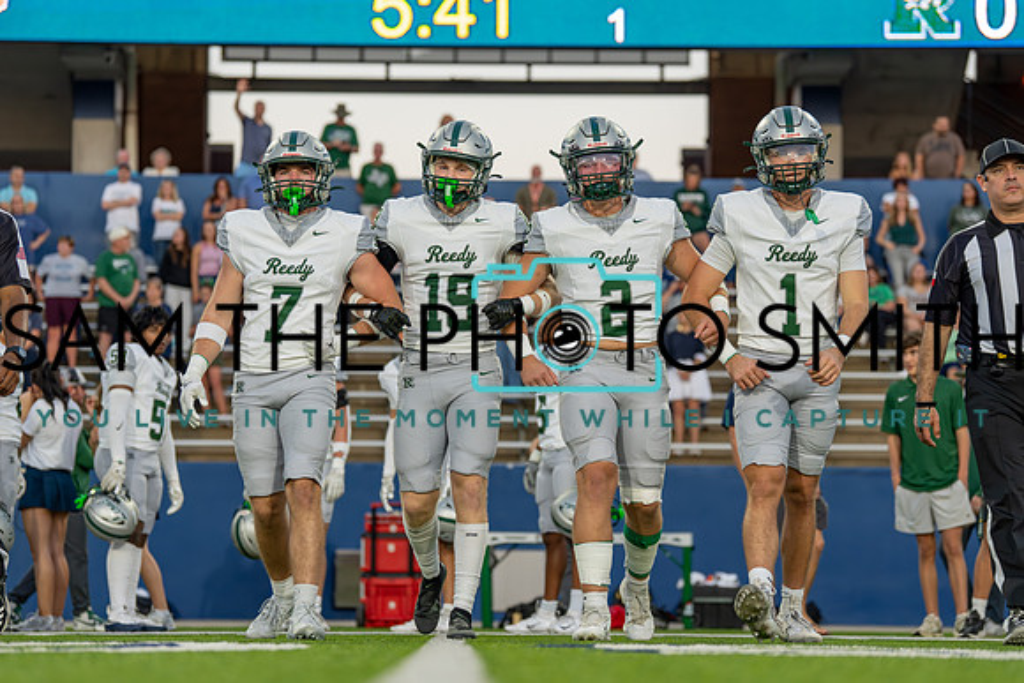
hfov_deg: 19.1
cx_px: 483
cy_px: 320
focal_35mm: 107
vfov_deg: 12.8
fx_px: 3038
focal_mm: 95
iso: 1250
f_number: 2.8
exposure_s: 1/1600
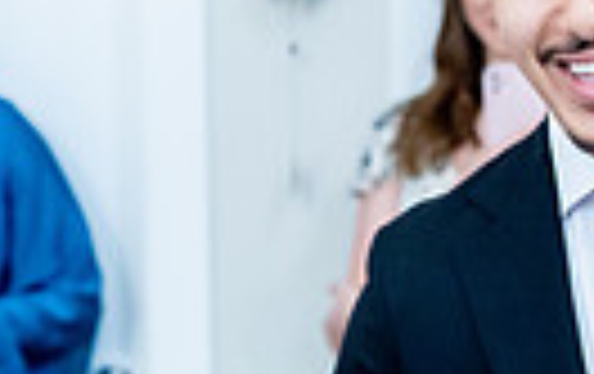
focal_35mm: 125
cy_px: 390
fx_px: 2027
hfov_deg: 16.5
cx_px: 58
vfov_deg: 10.4
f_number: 2
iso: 3200
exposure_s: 1/250
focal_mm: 28
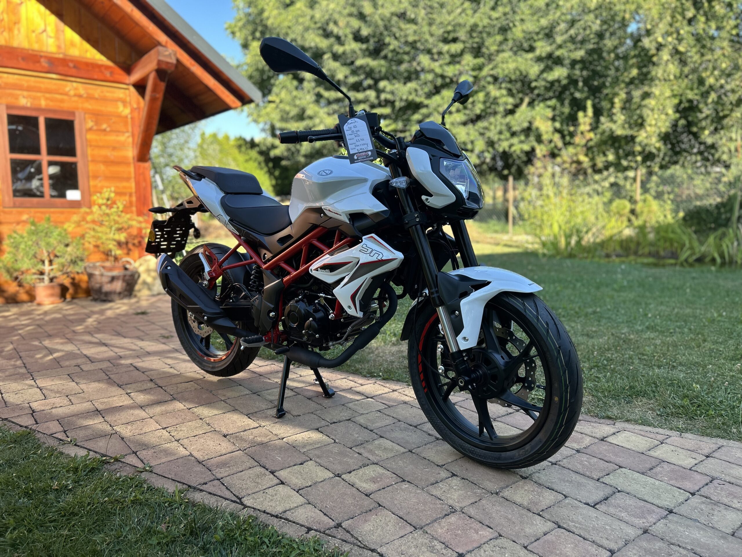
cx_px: 371
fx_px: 557
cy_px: 278
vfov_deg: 53.1
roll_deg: +0.1
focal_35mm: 26
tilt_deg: -6.2
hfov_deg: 67.3
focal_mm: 5.7
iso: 50
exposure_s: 1/482
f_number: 1.5
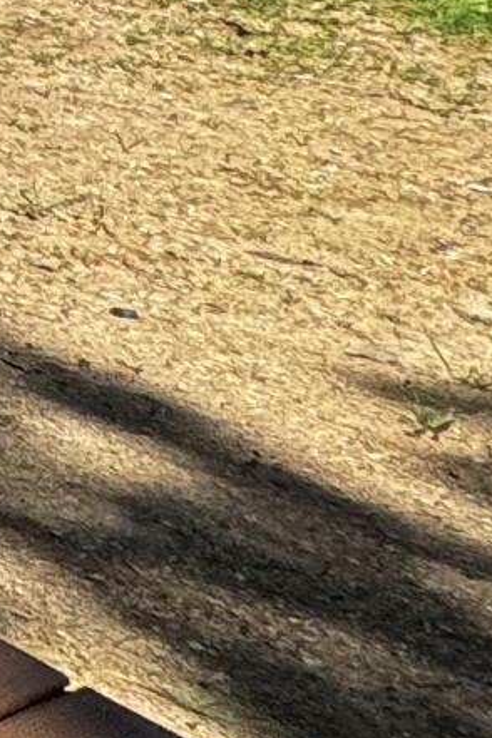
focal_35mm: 99
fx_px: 2029
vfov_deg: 18.1
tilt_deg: -11.4
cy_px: -412
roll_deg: +1.8
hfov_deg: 6.6
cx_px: -1881
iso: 40
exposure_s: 1/944
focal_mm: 2.22
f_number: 2.2
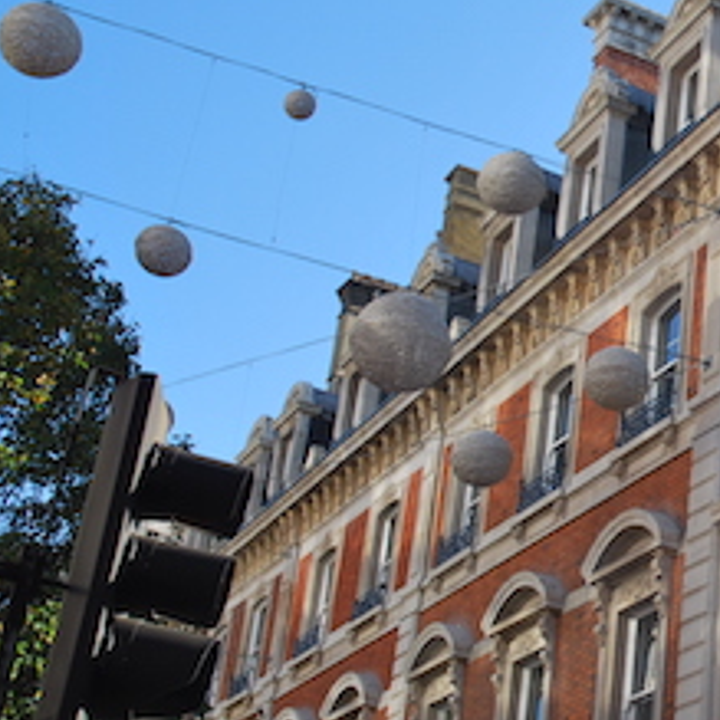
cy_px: 418
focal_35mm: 77
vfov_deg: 22.5
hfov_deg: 20.5
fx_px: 1812
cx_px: 944
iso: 100
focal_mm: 22
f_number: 5.6
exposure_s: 1/125
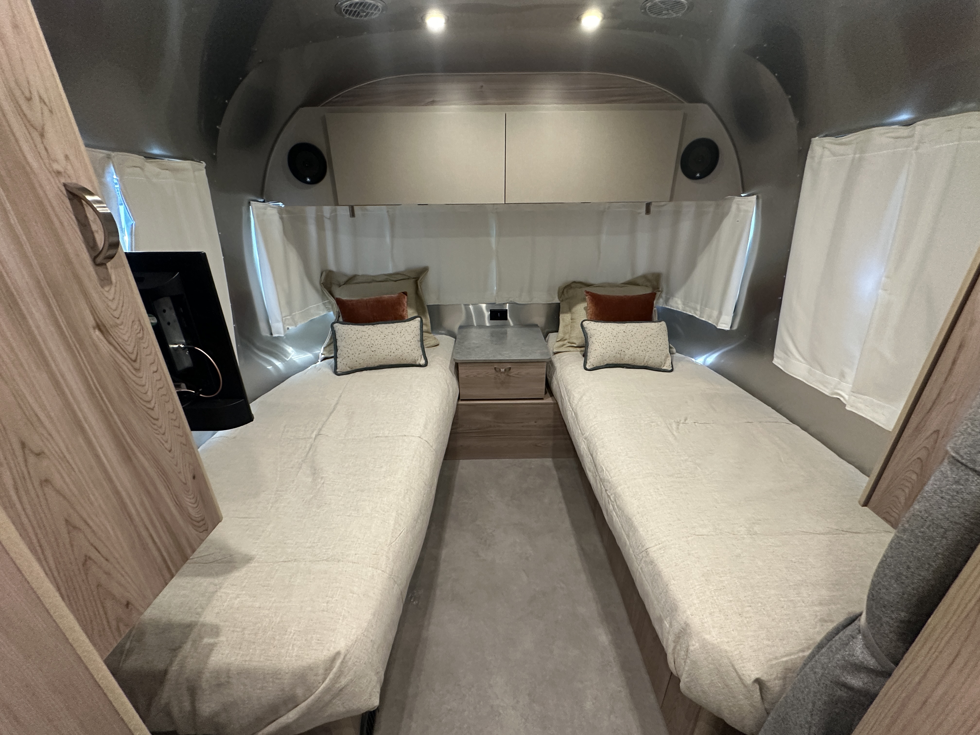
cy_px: 368
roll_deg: +0.4
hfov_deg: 102.1
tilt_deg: -23.7
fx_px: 396
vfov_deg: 85.7
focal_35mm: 14
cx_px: 490
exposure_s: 1/60
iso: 500
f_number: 2.2
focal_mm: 2.22
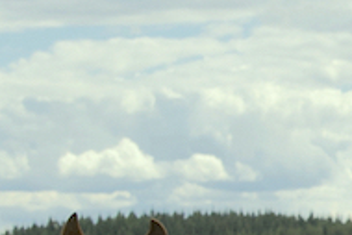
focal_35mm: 246
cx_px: 550
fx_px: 2407
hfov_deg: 8.2
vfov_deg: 5.6
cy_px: 271
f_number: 5.6
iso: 200
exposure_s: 1/1000
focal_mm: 24
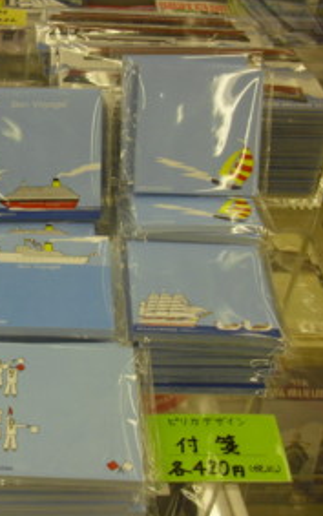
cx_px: 46
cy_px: 250
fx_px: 802
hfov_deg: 22.3
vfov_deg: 35.7
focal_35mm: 57
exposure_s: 1/60
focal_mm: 6.2
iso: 100
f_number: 2.8
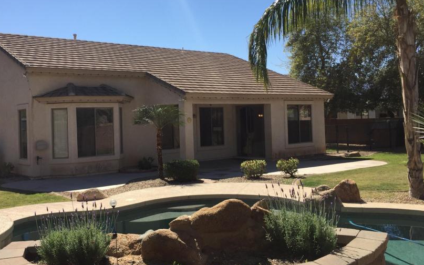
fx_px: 451
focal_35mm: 39
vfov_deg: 32.7
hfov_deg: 50.2
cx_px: 179
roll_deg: +2.4
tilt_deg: +0.5
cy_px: 111
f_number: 2.2
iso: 32
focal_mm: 4.15
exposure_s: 1/1799
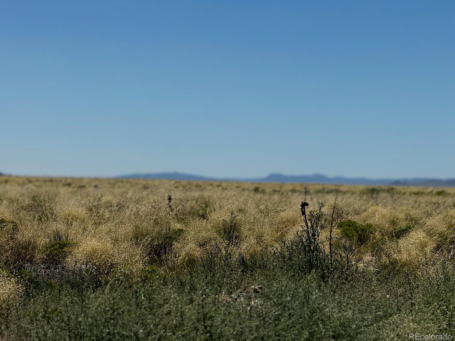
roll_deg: -1.6
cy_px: 171
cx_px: 226
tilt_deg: -0.1
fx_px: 1590
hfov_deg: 16.3
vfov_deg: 12.2
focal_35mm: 121
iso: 50
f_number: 2.8
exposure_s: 1/2817
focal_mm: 15.66
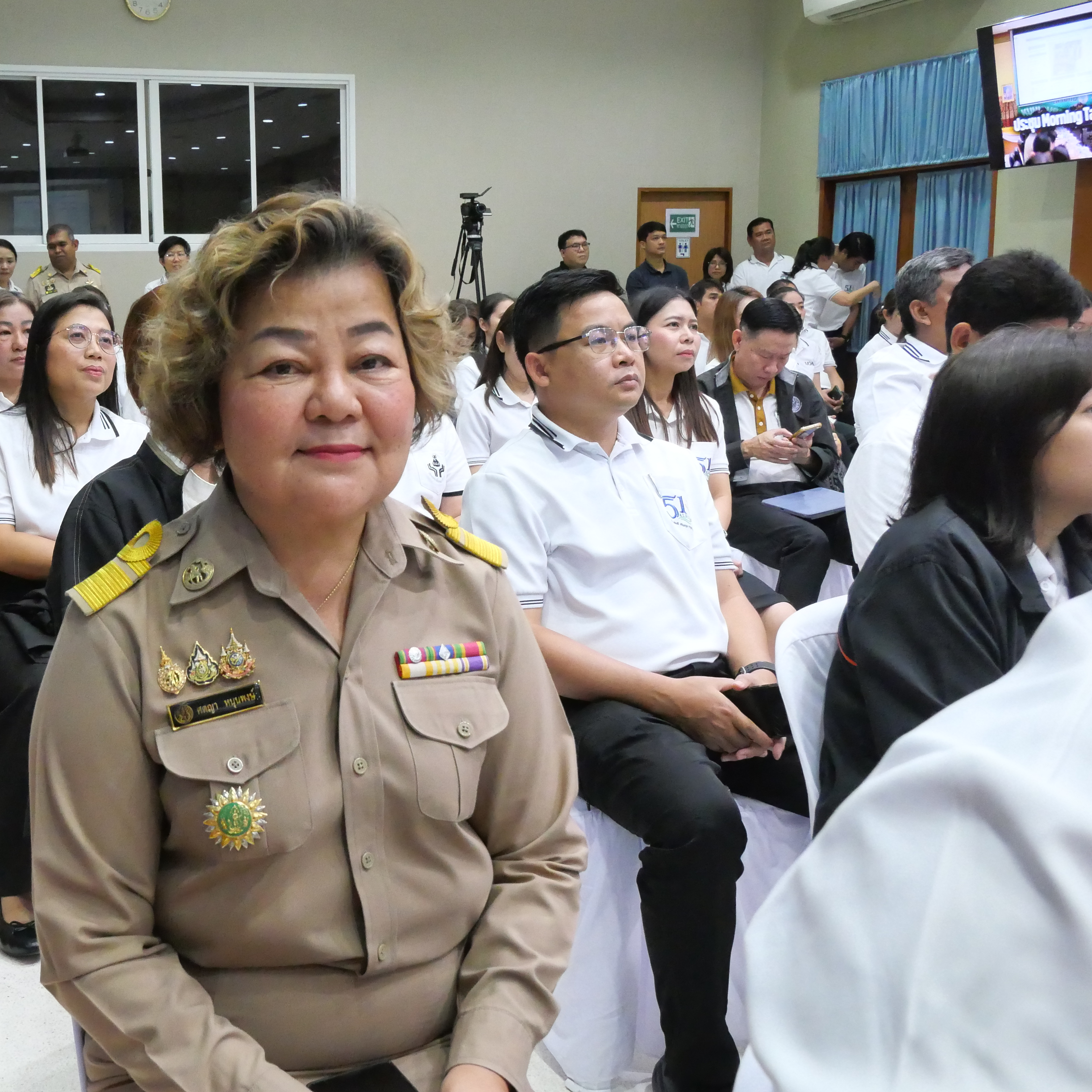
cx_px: 282
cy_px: 539
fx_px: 1428
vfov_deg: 41.9
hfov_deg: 40.7
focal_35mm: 40
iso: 5000
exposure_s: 1/60
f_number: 5.6
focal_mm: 15
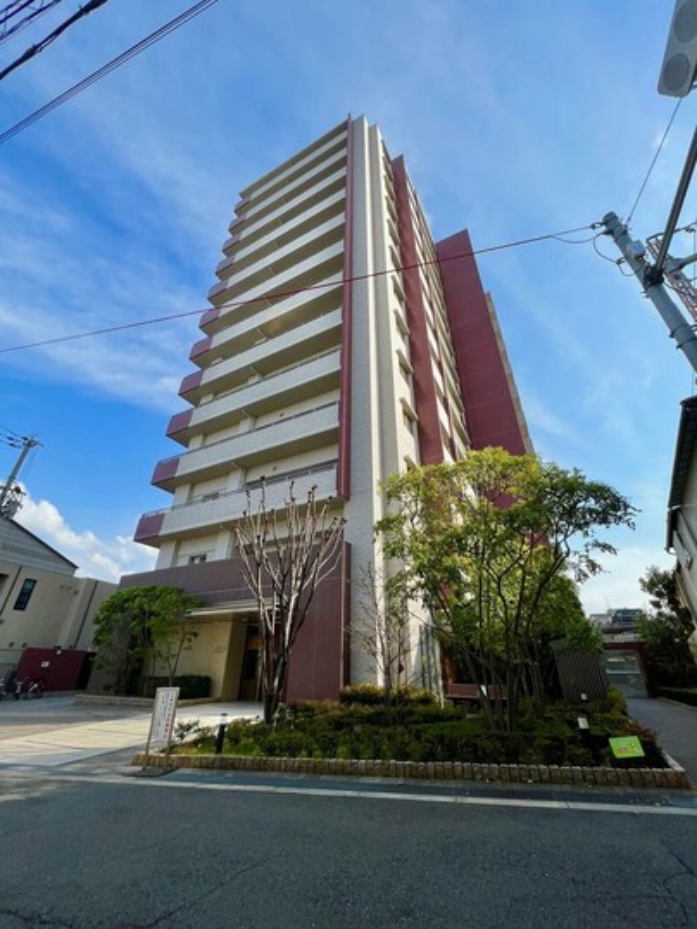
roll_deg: -1.4
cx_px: 348
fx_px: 349
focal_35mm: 13
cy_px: 464
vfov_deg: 106.2
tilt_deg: +29.7
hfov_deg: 90.0
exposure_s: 1/1488
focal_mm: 1.57
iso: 32
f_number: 1.8
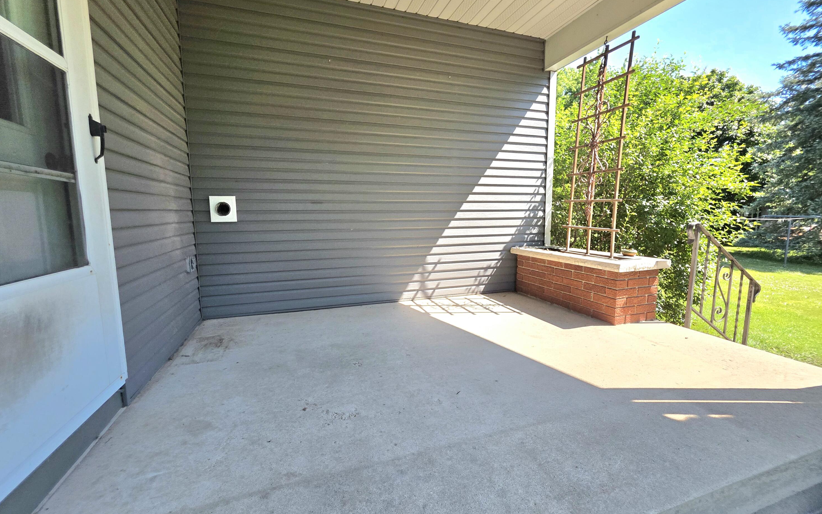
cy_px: 247
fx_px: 314
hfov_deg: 105.3
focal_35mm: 14
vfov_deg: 78.6
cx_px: 406
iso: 80
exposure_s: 1/2000
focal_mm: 2.2
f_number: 1.9
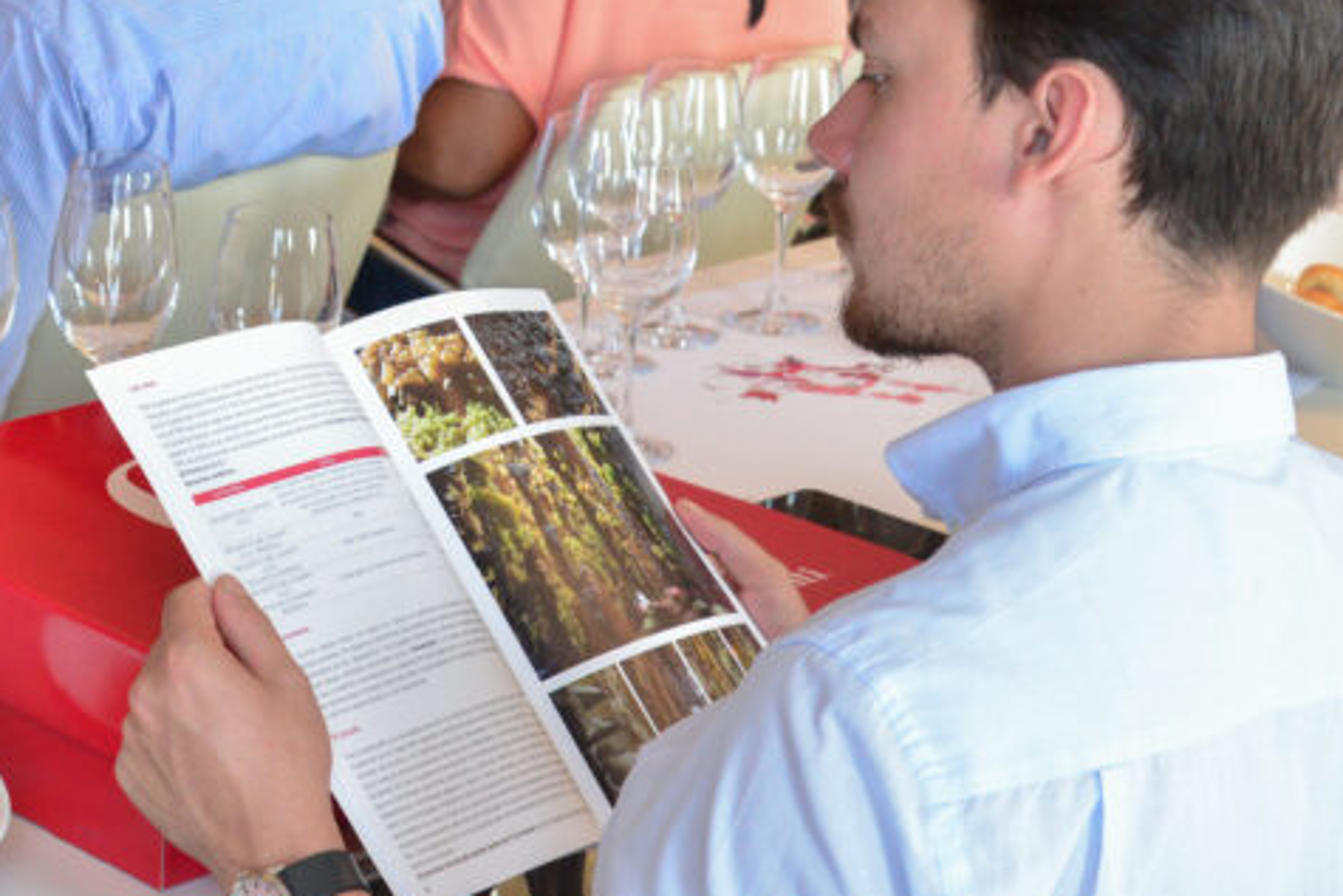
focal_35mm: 99
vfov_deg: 13.8
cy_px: 189
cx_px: 110
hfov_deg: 20.2
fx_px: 3694
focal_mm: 48
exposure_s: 1/125
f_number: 8
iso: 2500
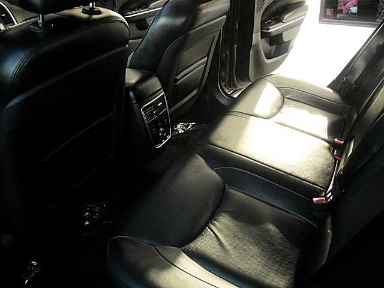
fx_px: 399
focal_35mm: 36
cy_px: 144
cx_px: 192
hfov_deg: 51.4
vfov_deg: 39.7
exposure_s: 1/125
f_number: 2.8
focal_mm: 6.3
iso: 200
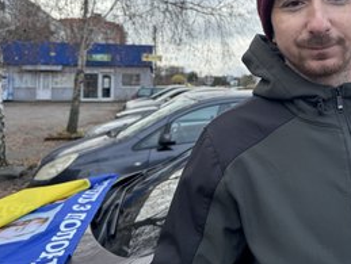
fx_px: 376
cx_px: 225
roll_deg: +0.1
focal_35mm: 37
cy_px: 69
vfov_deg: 37.9
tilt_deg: +2.5
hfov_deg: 49.5
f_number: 1.78
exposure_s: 1/1059
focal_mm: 6.76
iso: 80
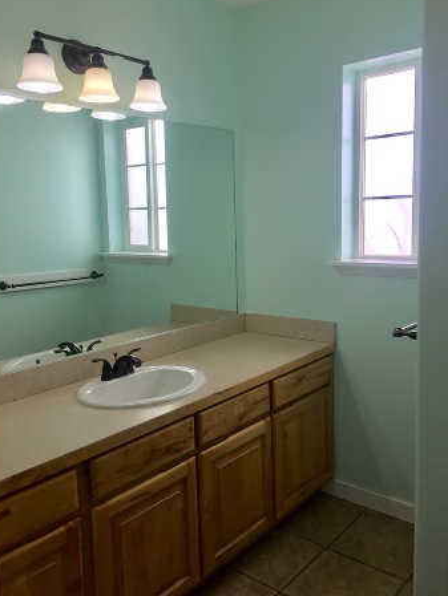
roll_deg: +1.7
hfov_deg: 45.5
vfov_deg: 58.3
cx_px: 221
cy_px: 288
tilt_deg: -5.6
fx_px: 535
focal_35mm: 31
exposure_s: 1/356
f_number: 2.2
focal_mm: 4.15
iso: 32
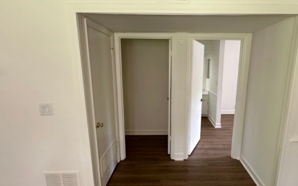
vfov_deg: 55.0
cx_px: 175
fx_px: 179
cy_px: 102
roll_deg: -0.2
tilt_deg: -9.1
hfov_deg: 79.0
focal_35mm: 22
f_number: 2.2
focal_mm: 2.22
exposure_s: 1/60
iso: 160
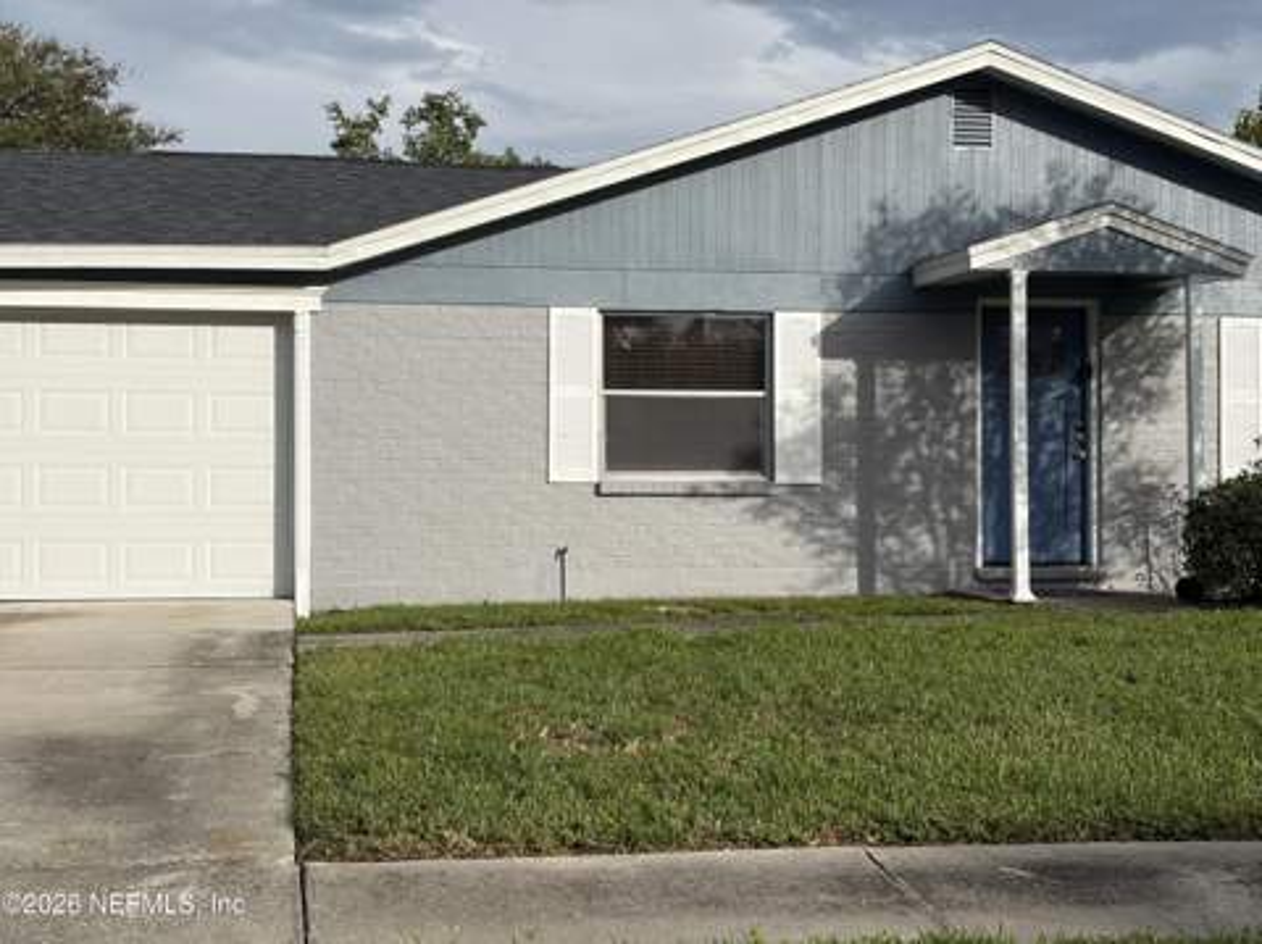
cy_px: 472
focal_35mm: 52
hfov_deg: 36.9
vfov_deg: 28.0
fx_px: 1894
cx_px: 631
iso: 32
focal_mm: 5.96
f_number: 1.6
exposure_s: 1/4630
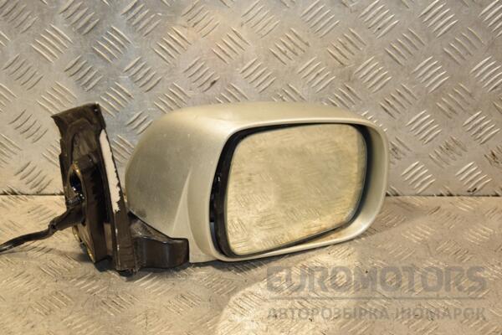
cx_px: 251
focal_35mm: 78
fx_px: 1088
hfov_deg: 26.0
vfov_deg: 17.5
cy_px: 168
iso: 800
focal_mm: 52
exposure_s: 1/125
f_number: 5
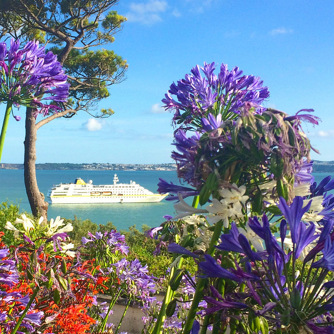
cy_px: 186
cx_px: 100
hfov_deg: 29.7
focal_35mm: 57
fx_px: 622
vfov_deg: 30.0
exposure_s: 1/1466
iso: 32
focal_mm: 4.15
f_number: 2.2
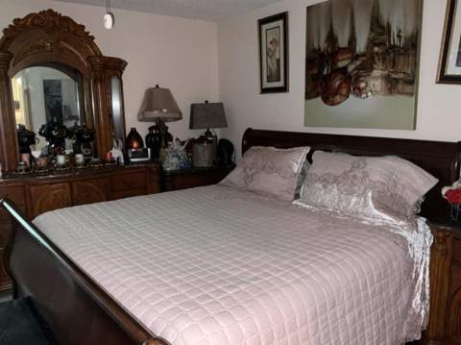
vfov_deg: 48.2
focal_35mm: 29
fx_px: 386
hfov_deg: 61.7
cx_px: 230
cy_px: 172
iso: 125
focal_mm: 3
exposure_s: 1/16
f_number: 1.8
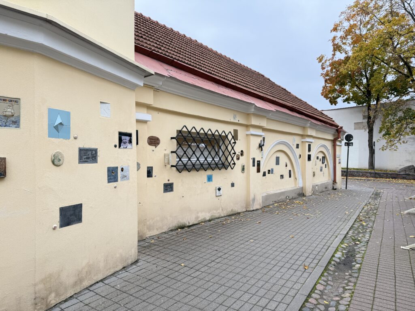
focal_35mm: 24
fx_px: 288
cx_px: 208
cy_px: 156
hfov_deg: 71.6
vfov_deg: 56.8
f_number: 1.78
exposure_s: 1/459
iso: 80
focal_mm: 6.76
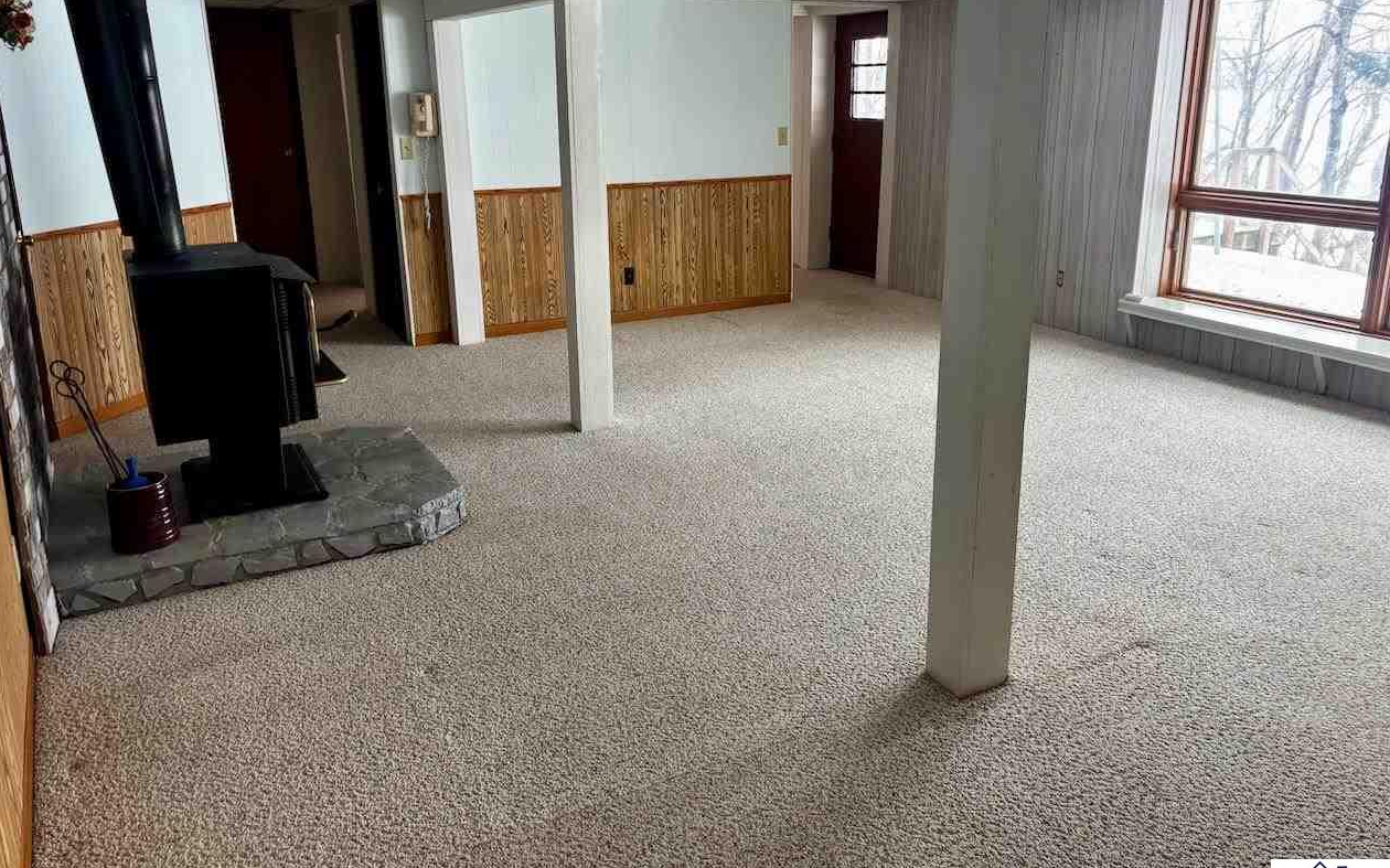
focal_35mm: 28
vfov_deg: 44.4
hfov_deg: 66.5
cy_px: 385
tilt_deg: -16.4
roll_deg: -0.3
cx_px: 703
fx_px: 1061
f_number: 1.6
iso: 125
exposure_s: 1/120
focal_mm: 5.96
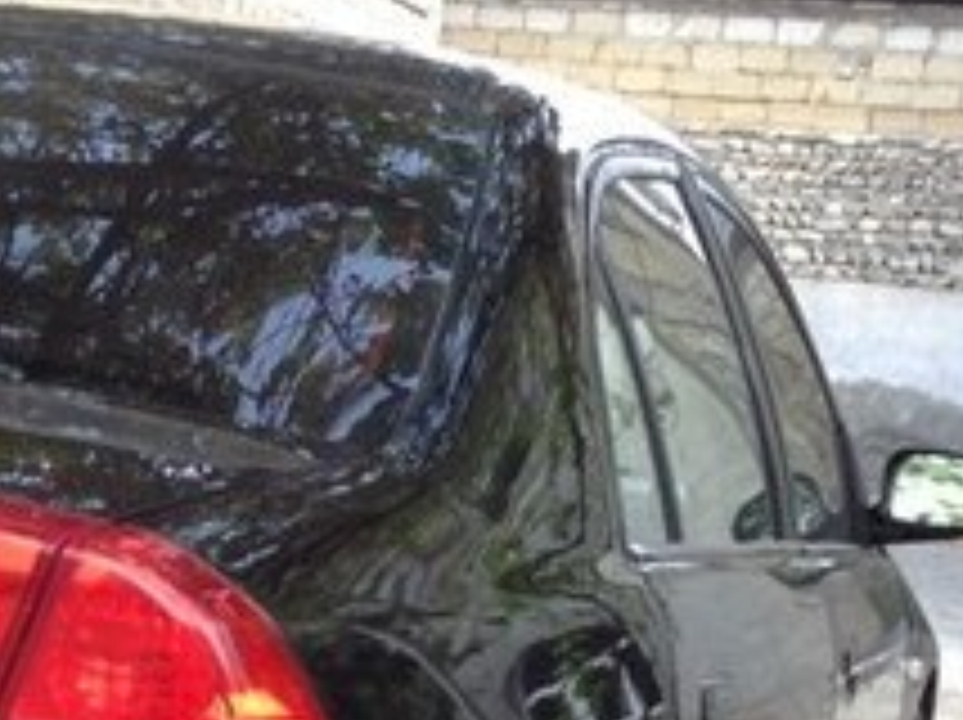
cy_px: 1082
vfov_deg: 13.6
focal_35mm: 102
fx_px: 2834
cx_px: 184
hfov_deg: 19.1
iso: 32
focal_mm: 3.3
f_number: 2.4
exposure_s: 1/120
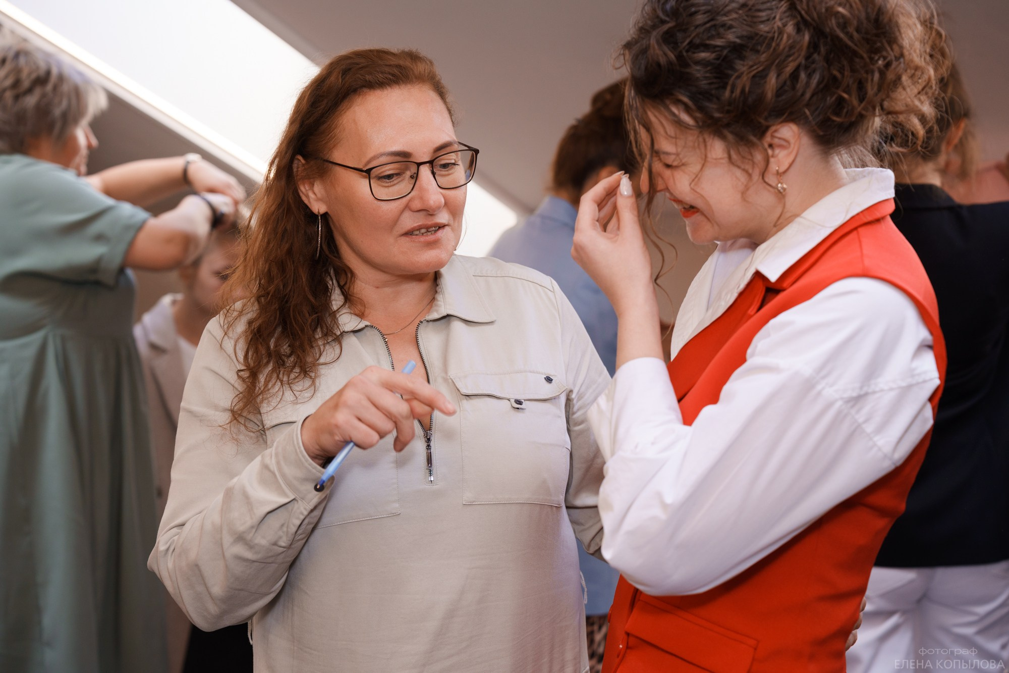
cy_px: 336
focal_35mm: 64
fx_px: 1793
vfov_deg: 21.2
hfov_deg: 31.4
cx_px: 504
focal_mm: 64
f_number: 4
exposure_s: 1/250
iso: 500
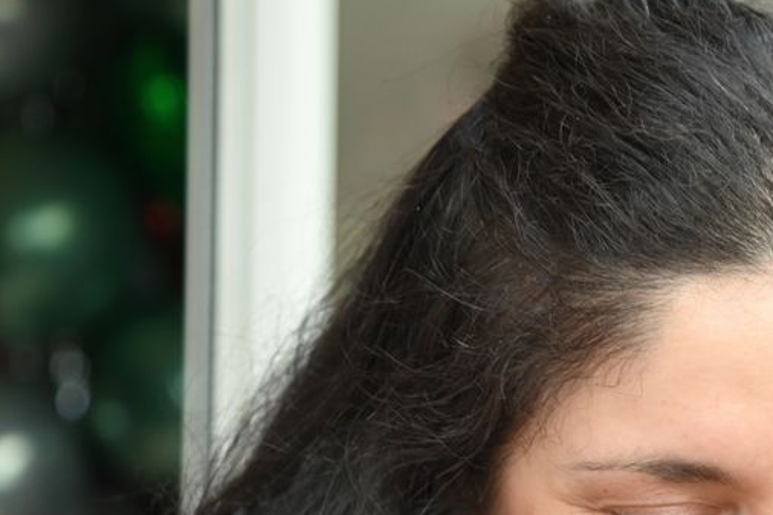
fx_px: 3584
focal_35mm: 167
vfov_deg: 8.2
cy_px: 535
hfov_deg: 12.2
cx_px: 768
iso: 640
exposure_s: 1/125
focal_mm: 66
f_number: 4
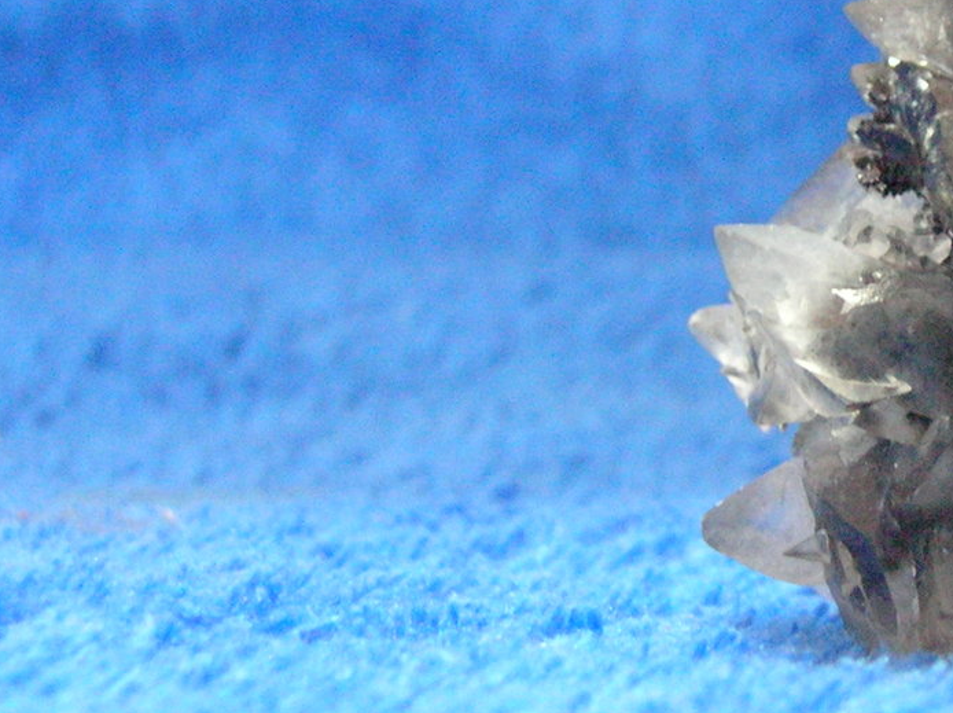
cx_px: 983
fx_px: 2283
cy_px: 297
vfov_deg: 17.7
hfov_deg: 22.5
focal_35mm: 83
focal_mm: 6
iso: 288
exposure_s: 1/3.9
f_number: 2.7
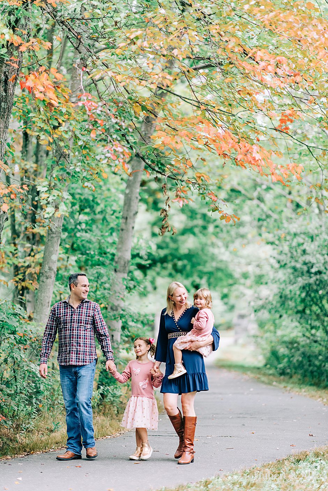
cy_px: 246
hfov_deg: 13.1
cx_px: 164
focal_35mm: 105
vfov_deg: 19.4
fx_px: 1433
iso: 500
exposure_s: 1/1000
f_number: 1.4
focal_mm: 105
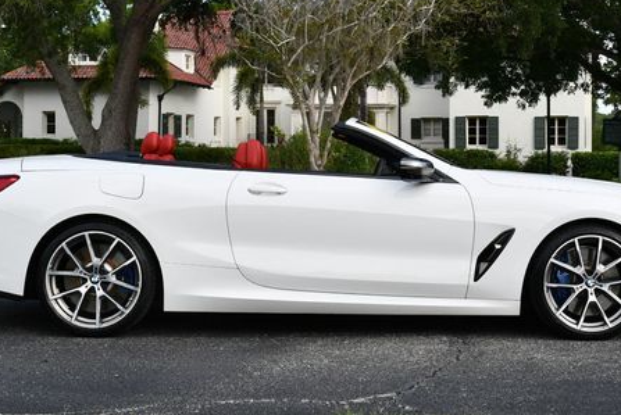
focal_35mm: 63
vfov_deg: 21.5
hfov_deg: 31.9
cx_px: 325
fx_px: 1088
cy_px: 124
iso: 200
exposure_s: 1/250
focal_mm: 22
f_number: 8
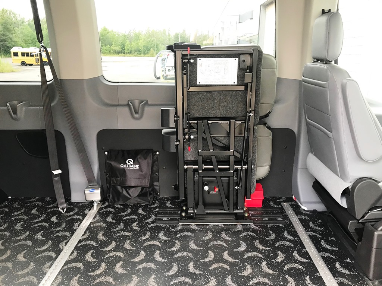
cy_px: 143
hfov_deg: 63.4
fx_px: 309
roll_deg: -0.8
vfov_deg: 49.7
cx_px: 191
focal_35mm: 28
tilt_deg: -15.4
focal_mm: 3.99
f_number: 1.8
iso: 32
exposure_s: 1/30
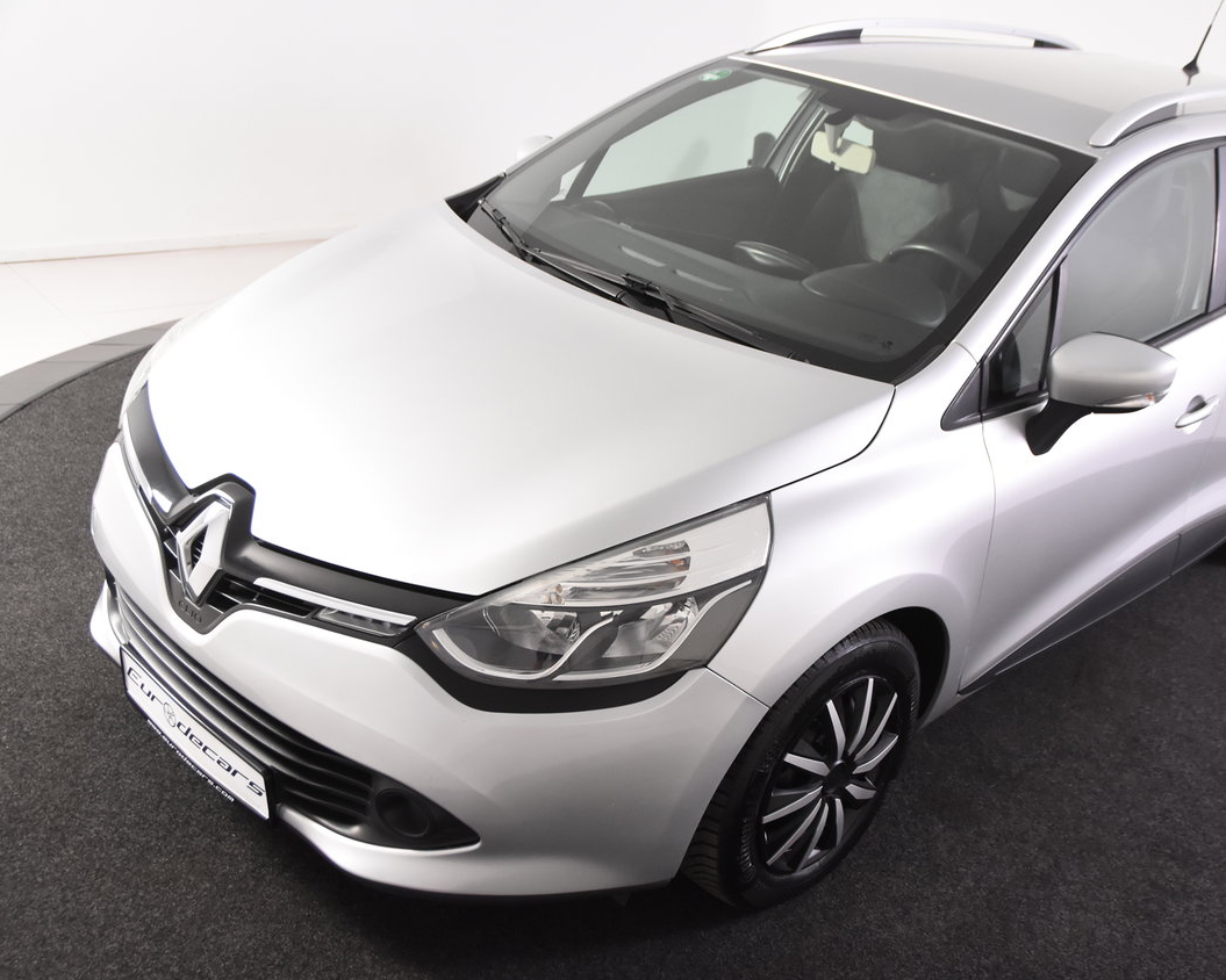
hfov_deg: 44.6
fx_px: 1488
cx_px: 709
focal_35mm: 41
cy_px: 494
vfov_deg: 36.5
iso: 1600
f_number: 4
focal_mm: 24
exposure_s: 1/60
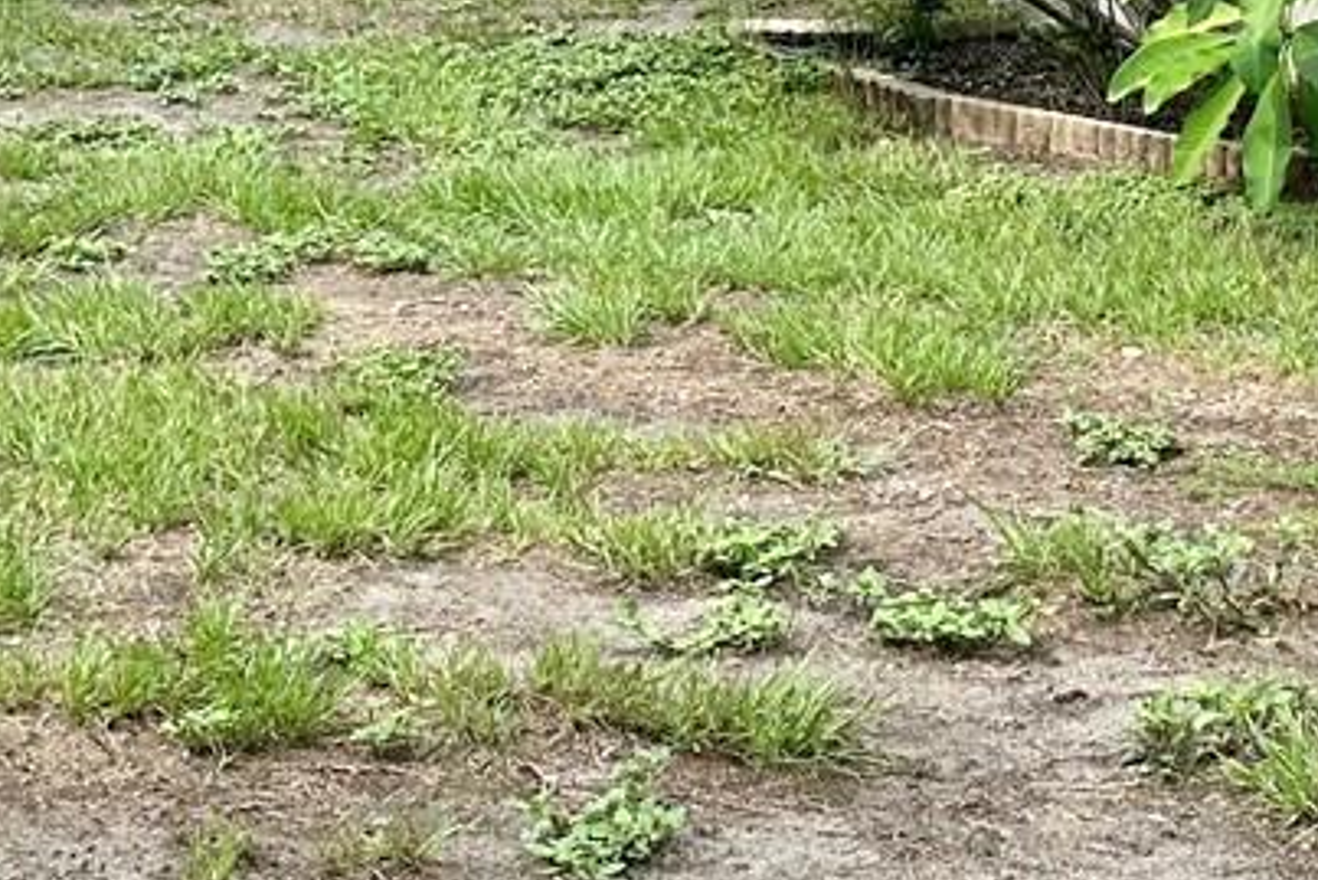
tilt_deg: -9.1
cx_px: 1017
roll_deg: -0.8
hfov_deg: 20.4
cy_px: 98
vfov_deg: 13.7
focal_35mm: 99
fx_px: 3626
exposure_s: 1/2252
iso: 80
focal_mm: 6.86
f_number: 1.78
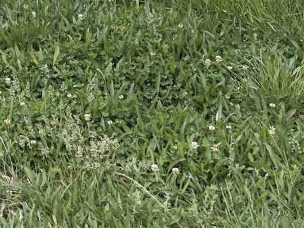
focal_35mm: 134
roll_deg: +0.8
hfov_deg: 13.6
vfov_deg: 9.8
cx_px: -194
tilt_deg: +0.0
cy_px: -305
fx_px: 1177
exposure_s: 1/739
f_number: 1.6
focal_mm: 5.96
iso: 40
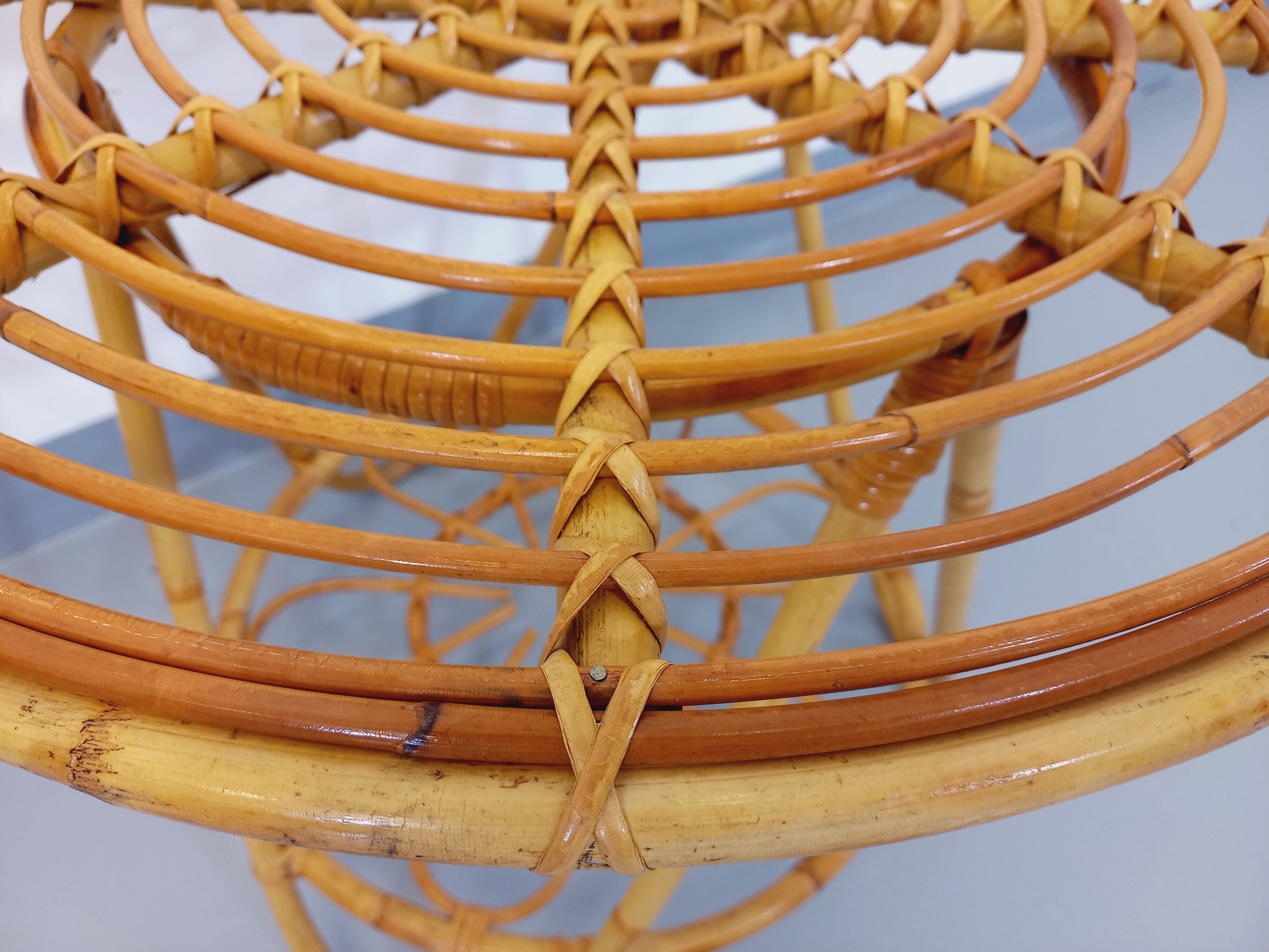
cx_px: 634
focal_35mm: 25
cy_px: 476
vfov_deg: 54.9
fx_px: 916
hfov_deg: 69.4
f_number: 1.8
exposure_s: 1/49
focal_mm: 4.65
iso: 200
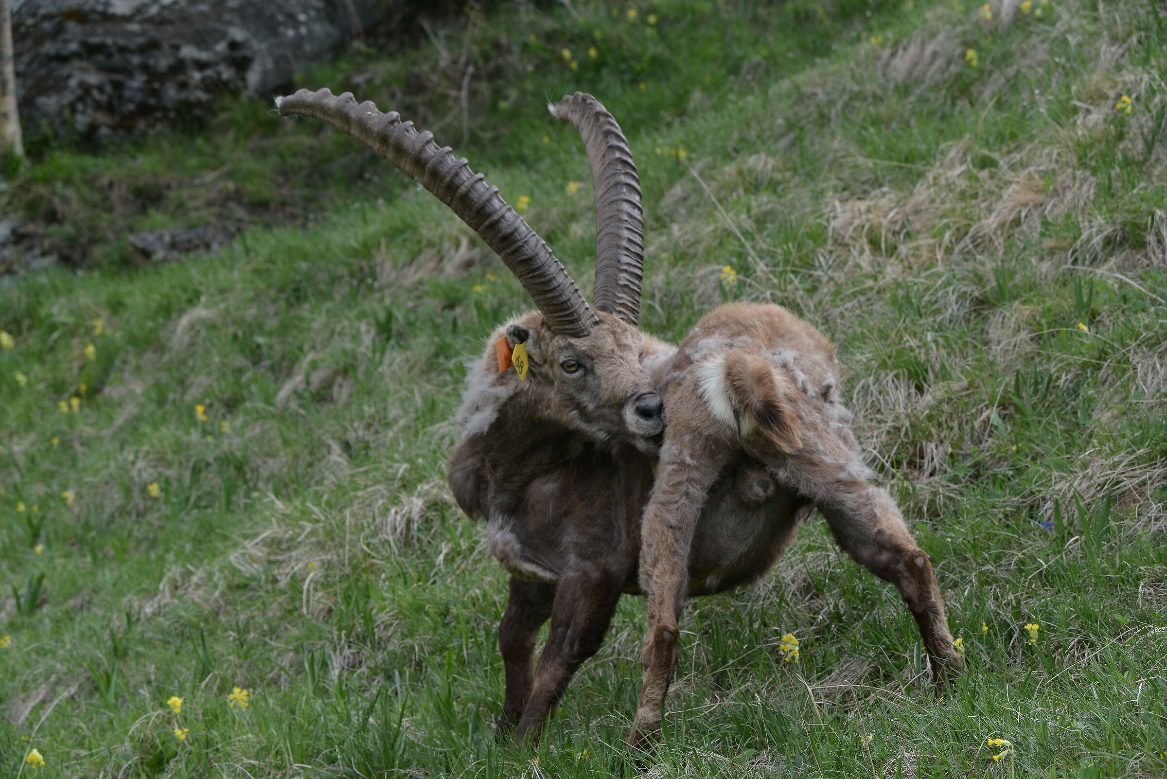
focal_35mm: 116
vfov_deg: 11.8
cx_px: 584
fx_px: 3761
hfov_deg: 17.6
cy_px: 390
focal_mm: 116
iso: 160
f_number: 5.3
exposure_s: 1/320
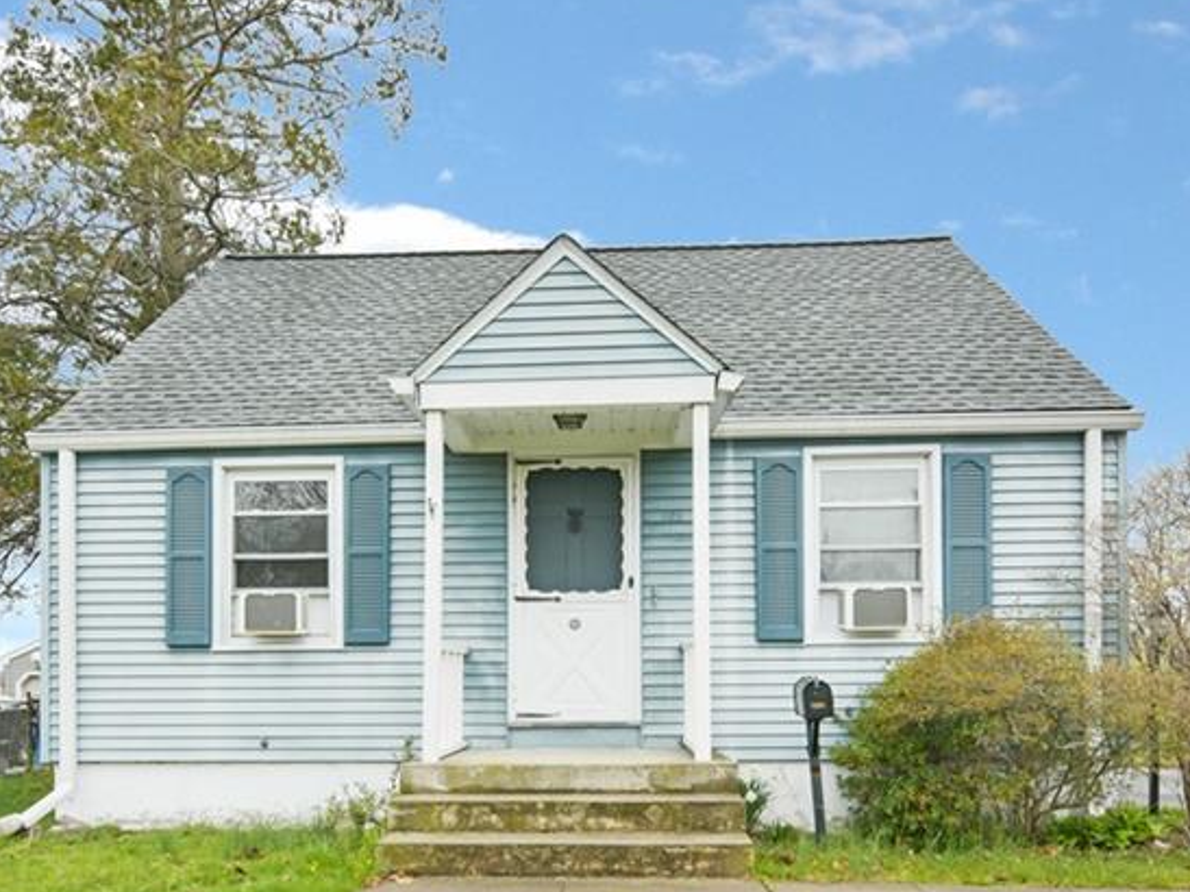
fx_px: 928
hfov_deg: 65.3
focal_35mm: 27
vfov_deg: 50.2
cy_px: 614
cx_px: 570
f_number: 6.3
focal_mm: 15
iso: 100
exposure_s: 1/125
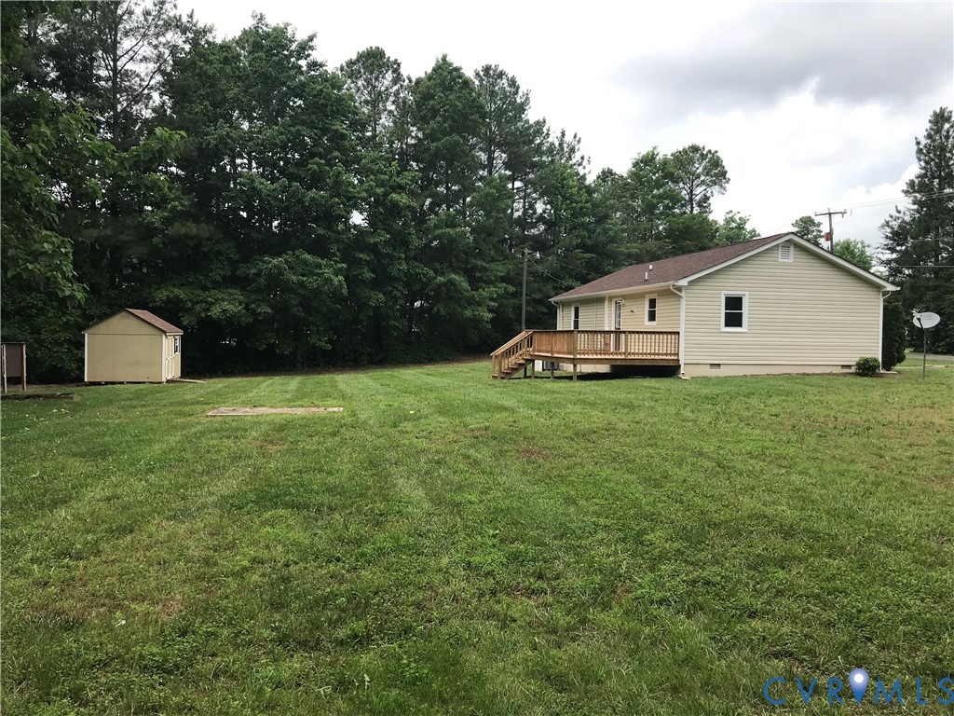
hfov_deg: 63.4
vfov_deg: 49.7
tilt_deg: -0.8
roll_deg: +0.2
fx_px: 772
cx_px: 477
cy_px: 358
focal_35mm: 28
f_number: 1.8
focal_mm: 3.99
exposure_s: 1/1520
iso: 20
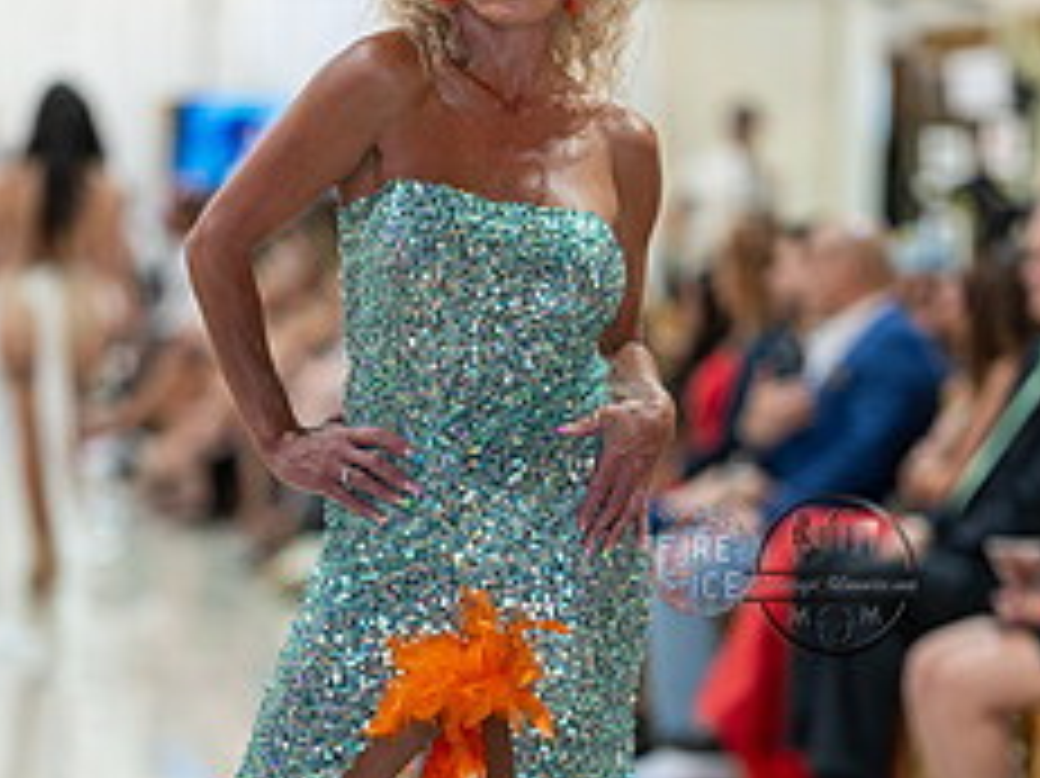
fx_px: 4775
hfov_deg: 12.4
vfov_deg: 9.3
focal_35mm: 159
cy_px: 576
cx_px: 450
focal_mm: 85
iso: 250
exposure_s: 1/160
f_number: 1.4
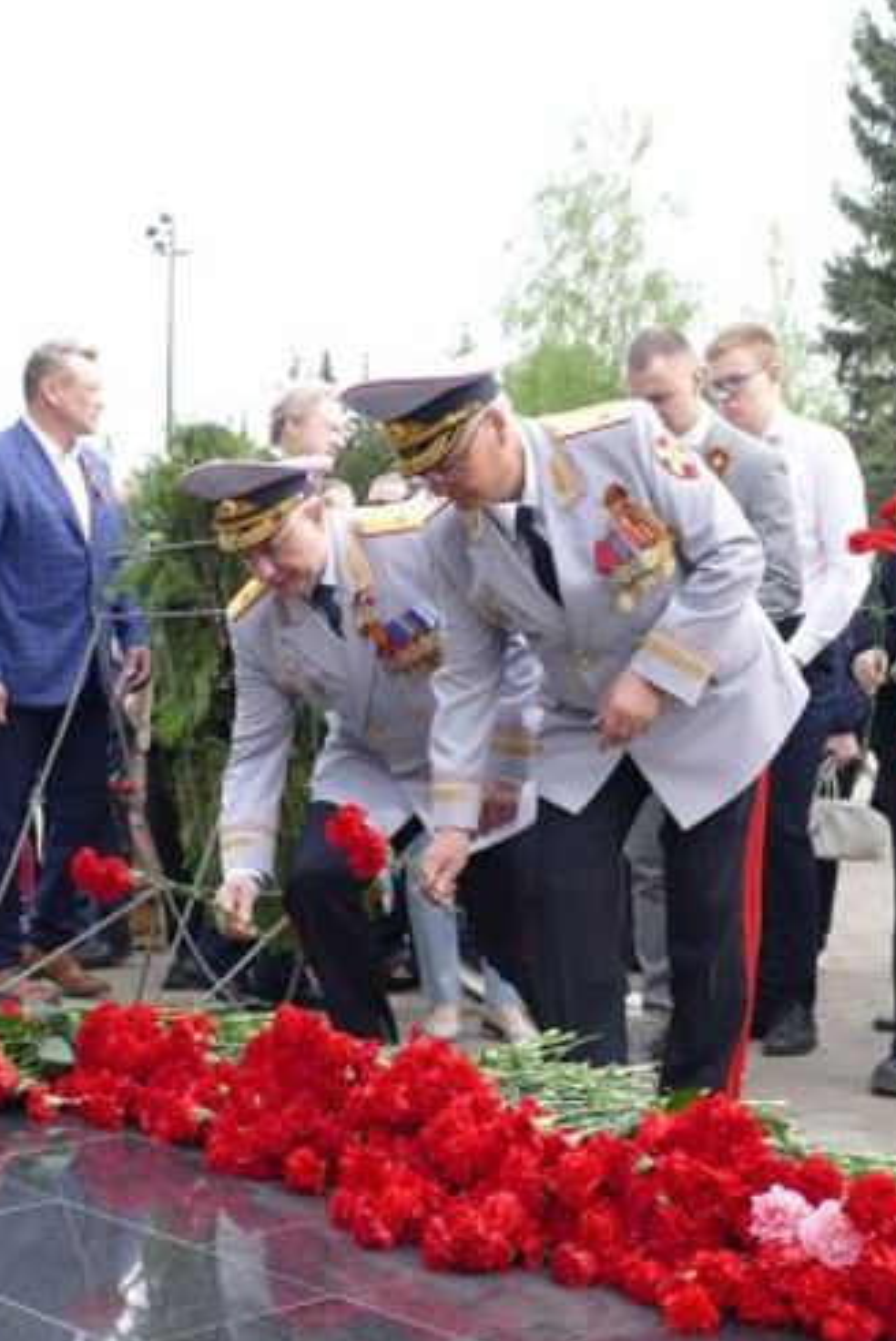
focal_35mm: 58
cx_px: 519
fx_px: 2162
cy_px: 677
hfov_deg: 23.4
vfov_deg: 34.5
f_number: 3.1
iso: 125
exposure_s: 1/250
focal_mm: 13.7
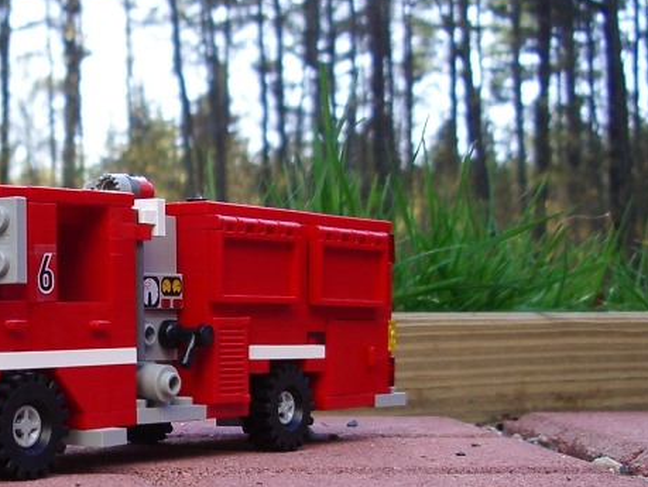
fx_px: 1461
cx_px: 100
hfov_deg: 24.5
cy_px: 388
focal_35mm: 78
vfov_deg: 18.7
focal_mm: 5.8
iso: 80
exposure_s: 1/160
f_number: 2.6
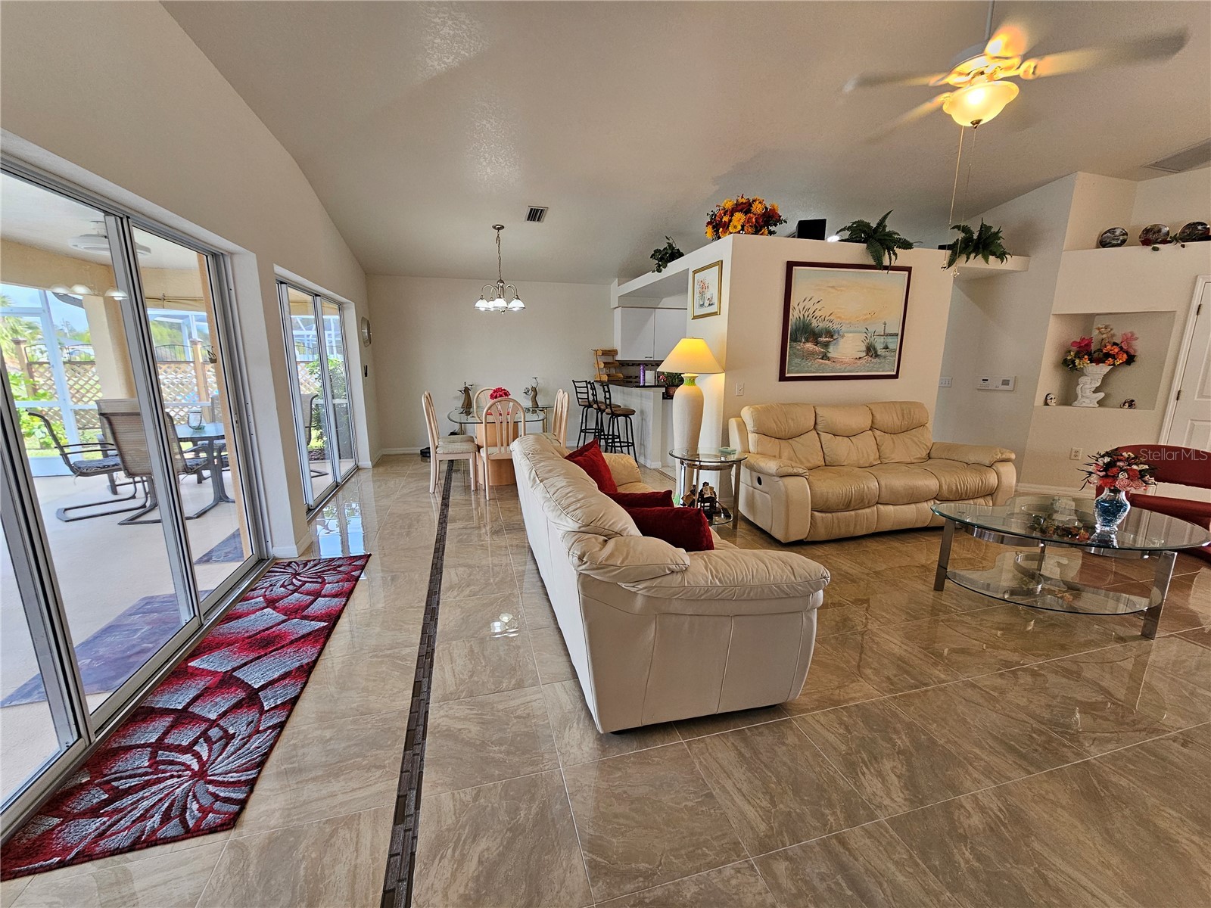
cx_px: 606
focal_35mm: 13
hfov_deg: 106.2
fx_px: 455
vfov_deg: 89.9
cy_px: 454
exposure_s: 1/60
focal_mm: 2.2
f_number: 2.2
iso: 64
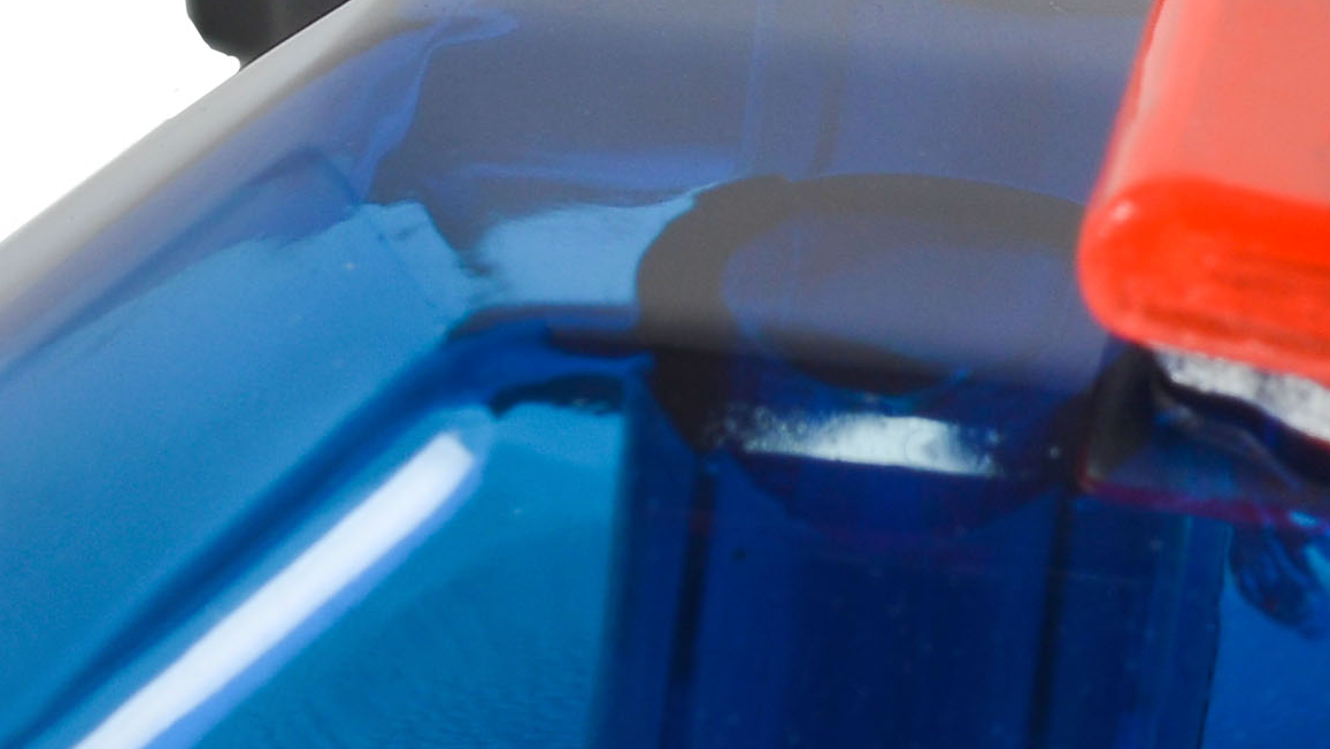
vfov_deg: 3.0
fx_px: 14107
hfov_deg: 5.2
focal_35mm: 400
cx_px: 3441
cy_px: -98
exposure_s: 1/20
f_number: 18
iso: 100
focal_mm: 60
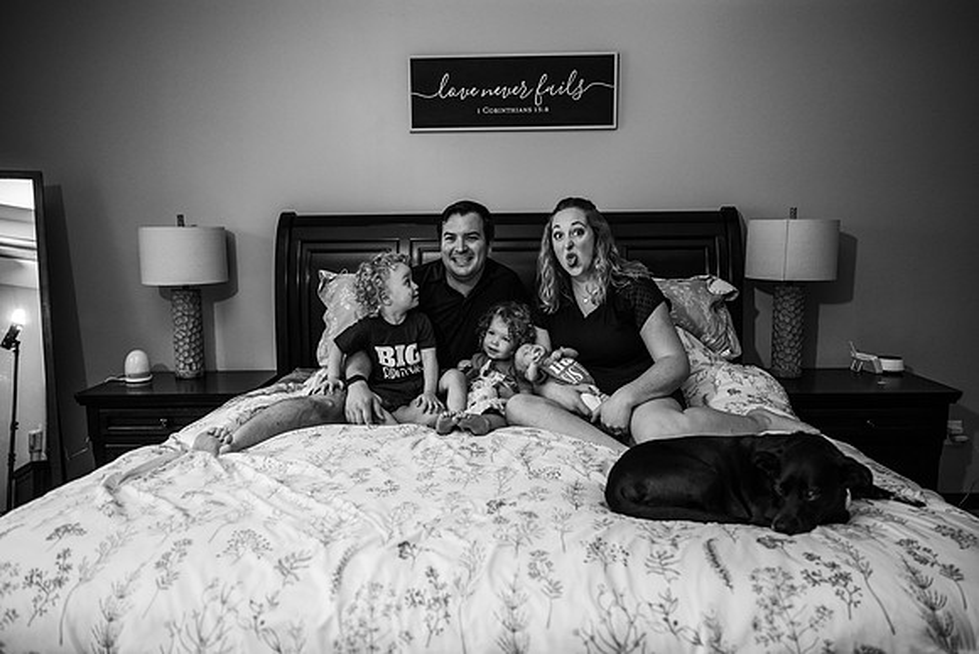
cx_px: 490
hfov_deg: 70.1
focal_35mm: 26
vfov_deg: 50.2
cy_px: 327
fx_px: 698
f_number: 2.8
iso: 800
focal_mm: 25
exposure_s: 1/250
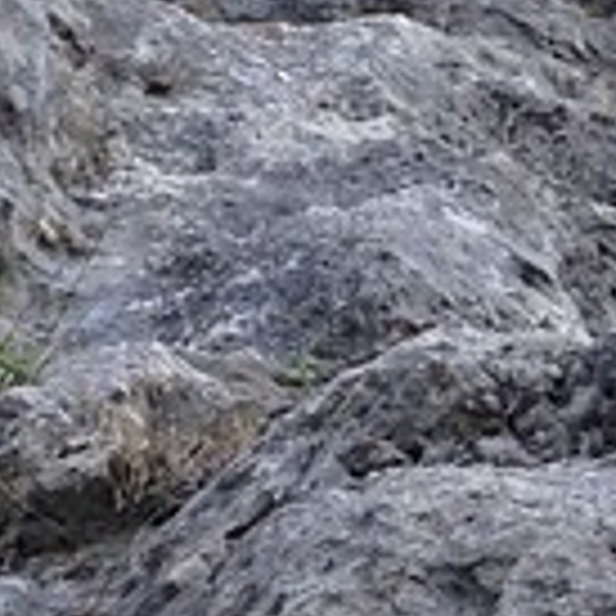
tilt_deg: +53.0
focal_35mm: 255
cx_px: 850
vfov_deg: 6.9
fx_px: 5134
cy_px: 315
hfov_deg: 6.8
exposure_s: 1/198
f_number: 2.4
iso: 50
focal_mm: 4.12
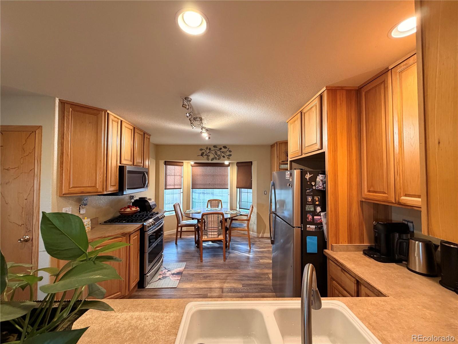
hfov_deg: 102.1
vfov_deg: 85.7
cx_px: 229
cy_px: 172
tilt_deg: +1.6
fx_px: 185
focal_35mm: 14
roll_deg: -0.2
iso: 320
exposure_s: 1/60
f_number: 2.2
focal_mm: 2.22
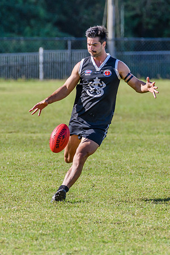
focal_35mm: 822
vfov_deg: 2.5
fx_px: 5825
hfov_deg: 1.7
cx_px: 102
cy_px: 111
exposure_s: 1/2000
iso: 900
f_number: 6
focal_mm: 380
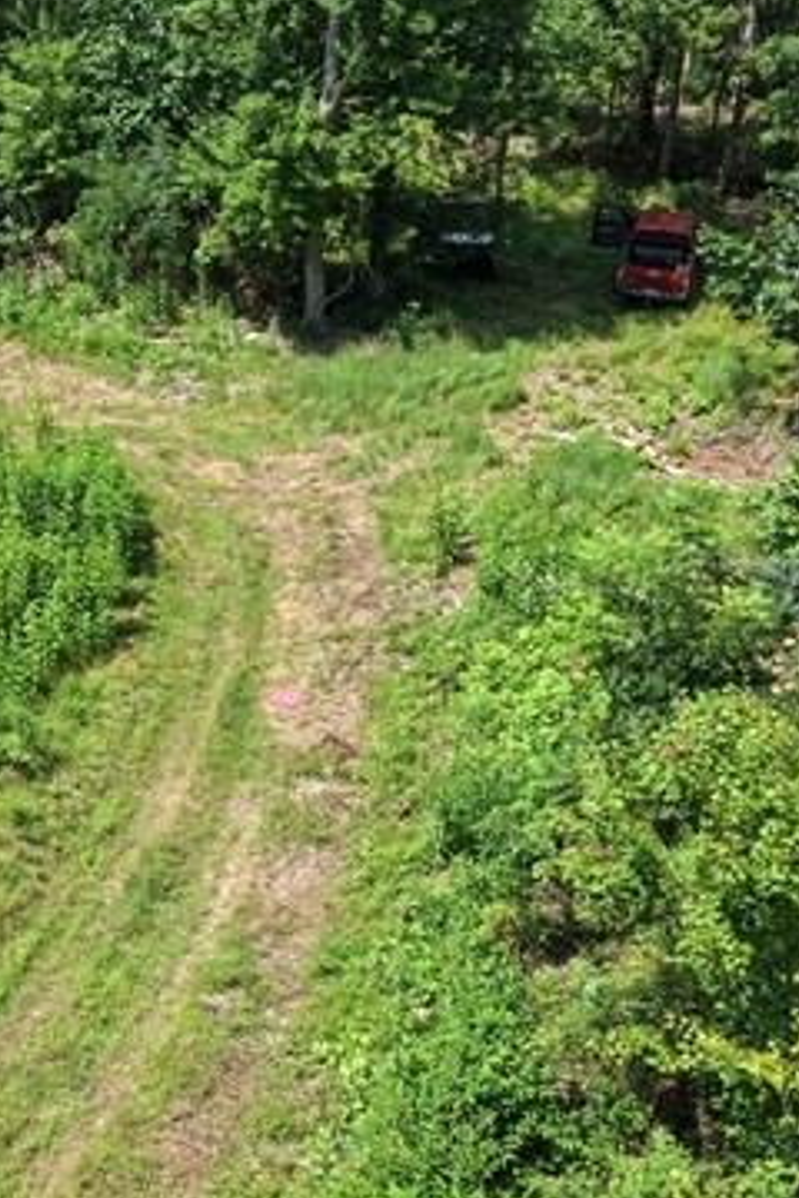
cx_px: 0
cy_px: 692
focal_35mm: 56
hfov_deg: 23.2
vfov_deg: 35.6
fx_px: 1864
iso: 200
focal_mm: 14.45
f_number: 2.8
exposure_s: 1/80
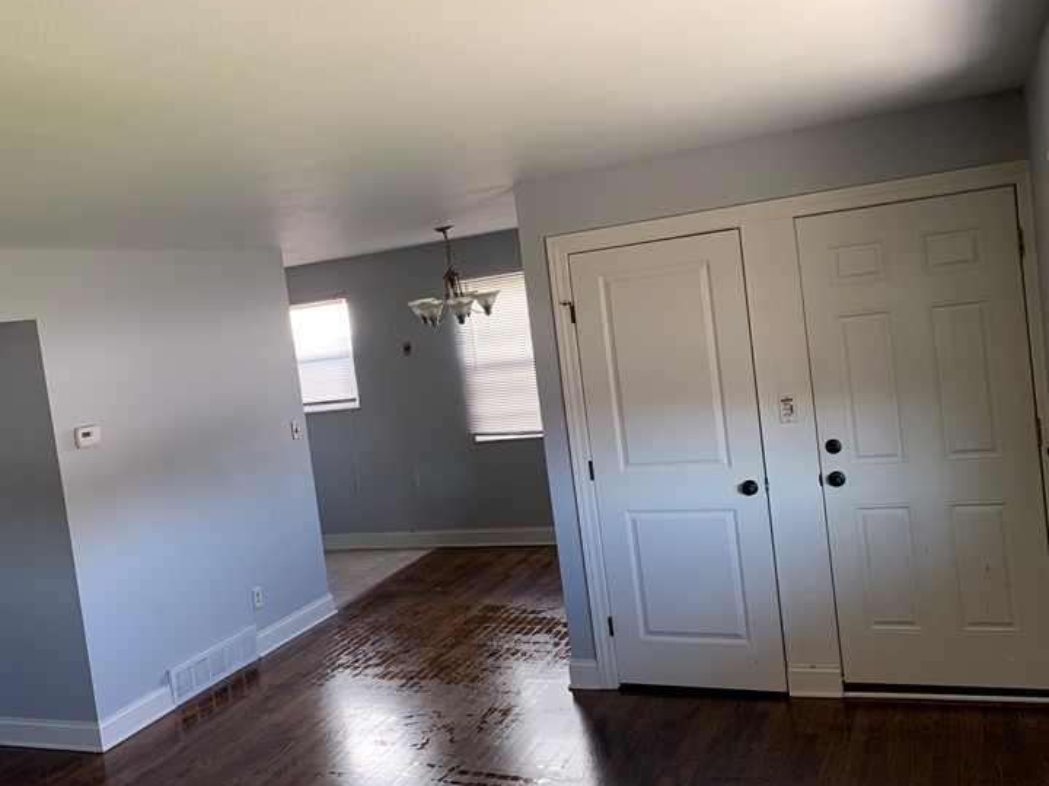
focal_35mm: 37
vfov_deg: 38.7
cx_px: 373
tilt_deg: -3.7
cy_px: 405
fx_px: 1121
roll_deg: +7.3
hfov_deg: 49.5
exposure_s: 1/78
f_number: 1.8
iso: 100
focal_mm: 4.25
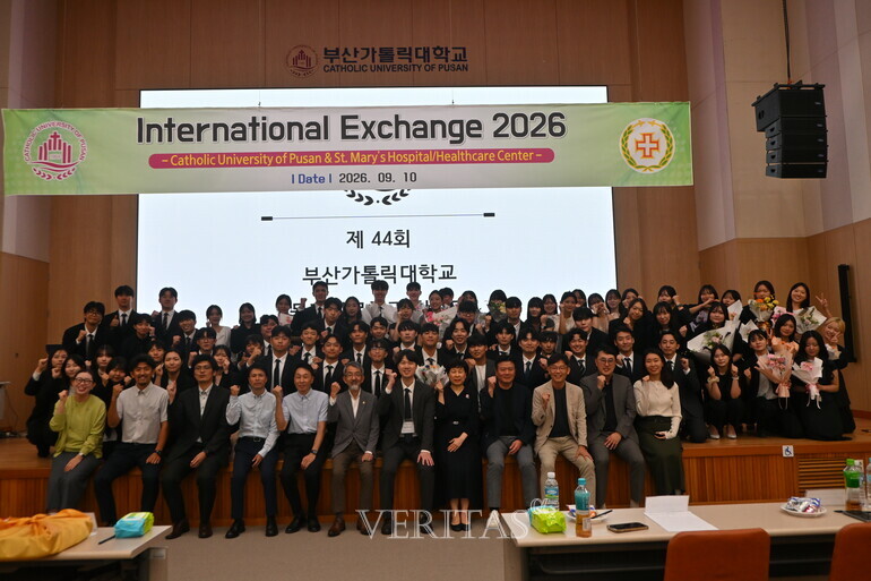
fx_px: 707
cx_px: 436
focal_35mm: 29
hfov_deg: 63.2
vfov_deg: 44.6
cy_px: 290
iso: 400
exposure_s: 1/125
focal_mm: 19.5
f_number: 5
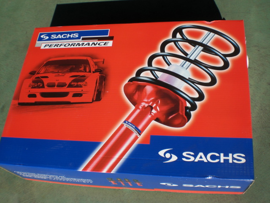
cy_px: 102
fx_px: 296
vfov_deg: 37.7
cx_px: 135
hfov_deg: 49.0
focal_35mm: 38
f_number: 4.4
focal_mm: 6.3
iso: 50
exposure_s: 1/500
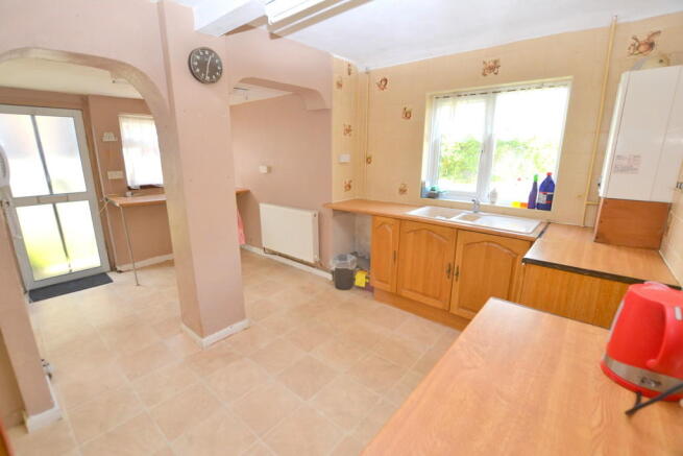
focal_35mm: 15
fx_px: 285
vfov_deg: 77.4
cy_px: 228
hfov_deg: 100.4
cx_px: 342
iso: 400
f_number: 4.5
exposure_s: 1/80
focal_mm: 10
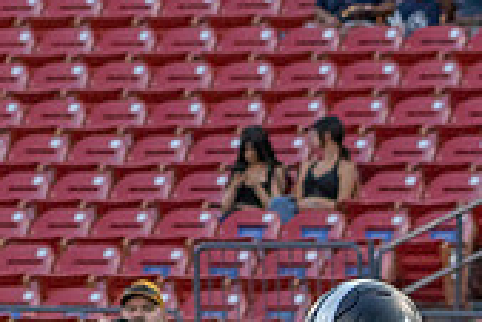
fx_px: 9112
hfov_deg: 3.0
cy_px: 504
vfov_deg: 2.0
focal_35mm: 680
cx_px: -242
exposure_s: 1/1250
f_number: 5.6
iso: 2000
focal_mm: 100
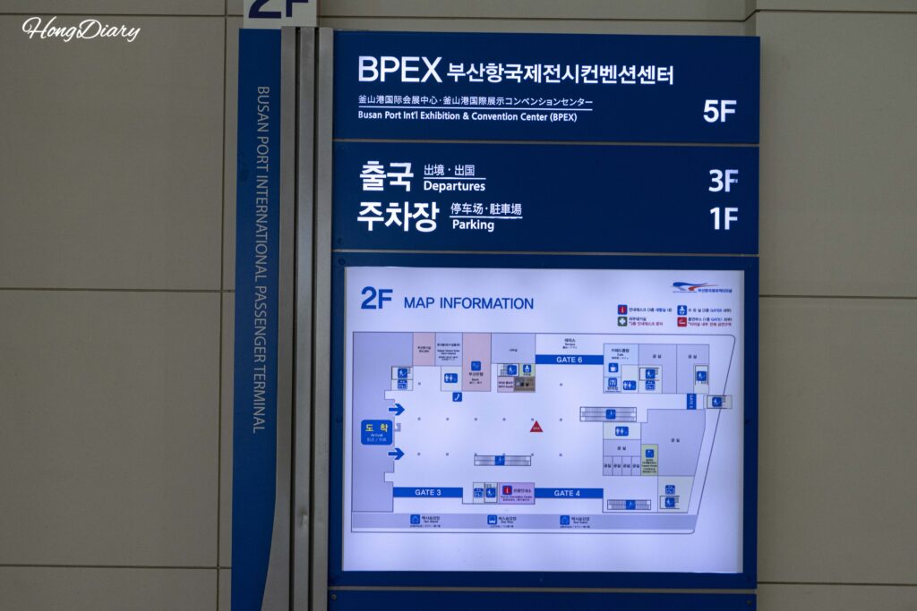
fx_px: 1452
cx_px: 458
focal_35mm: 57
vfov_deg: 23.8
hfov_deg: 35.0
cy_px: 306
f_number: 5.6
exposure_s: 1/160
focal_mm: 57
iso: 1250
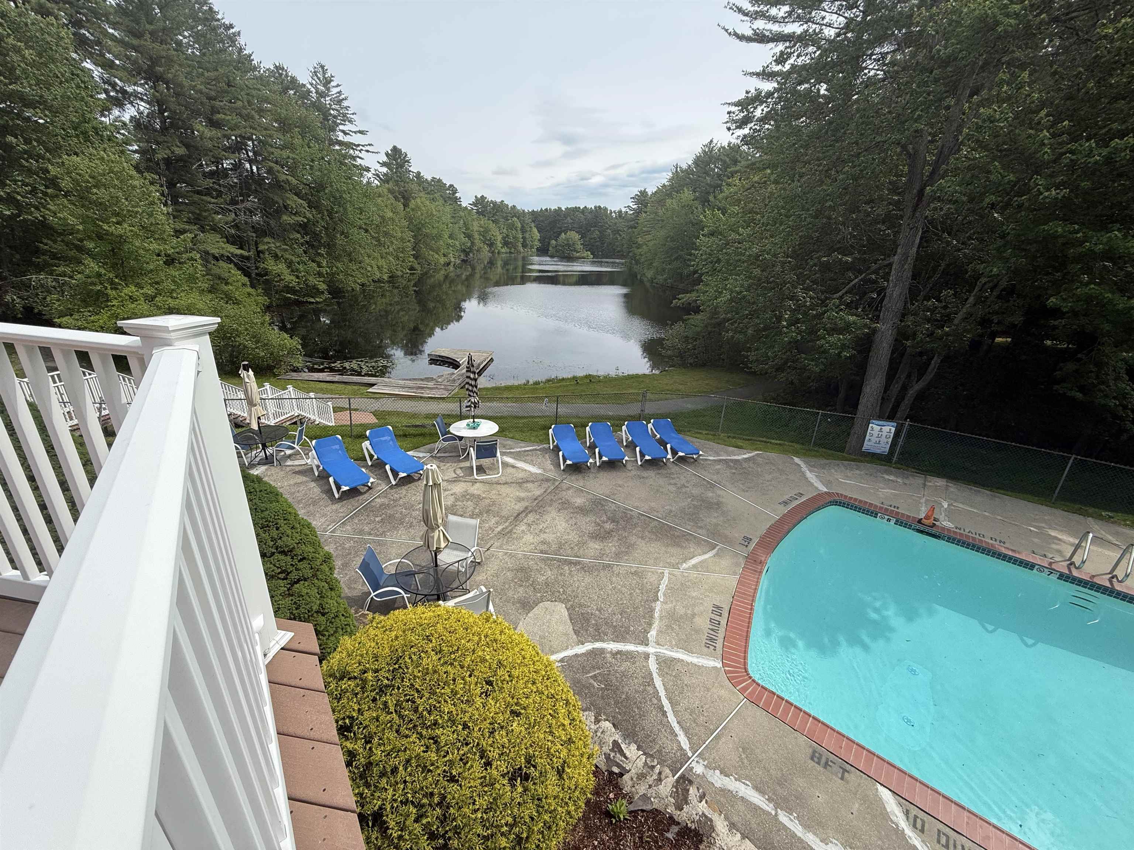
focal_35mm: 14
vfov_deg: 85.7
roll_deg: -2.3
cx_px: 567
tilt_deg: -20.8
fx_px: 459
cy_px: 425
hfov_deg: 102.1
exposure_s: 1/1145
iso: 50
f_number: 2.2
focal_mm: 2.22
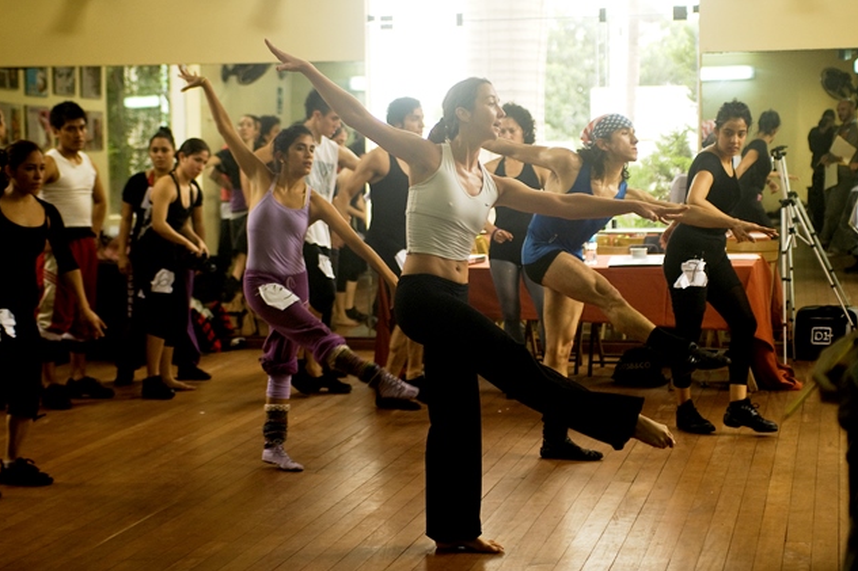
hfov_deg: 27.7
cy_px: 282
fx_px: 1739
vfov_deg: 18.7
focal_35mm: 73
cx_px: 428
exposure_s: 1/125
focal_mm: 48
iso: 400
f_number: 2.8
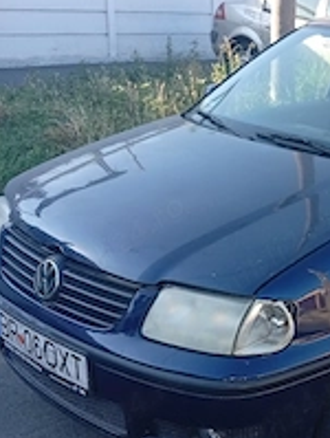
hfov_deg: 25.8
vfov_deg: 35.3
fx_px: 684
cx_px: 328
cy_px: 275
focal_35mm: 54
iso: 50
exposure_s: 1/103
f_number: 1.8
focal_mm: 3.98
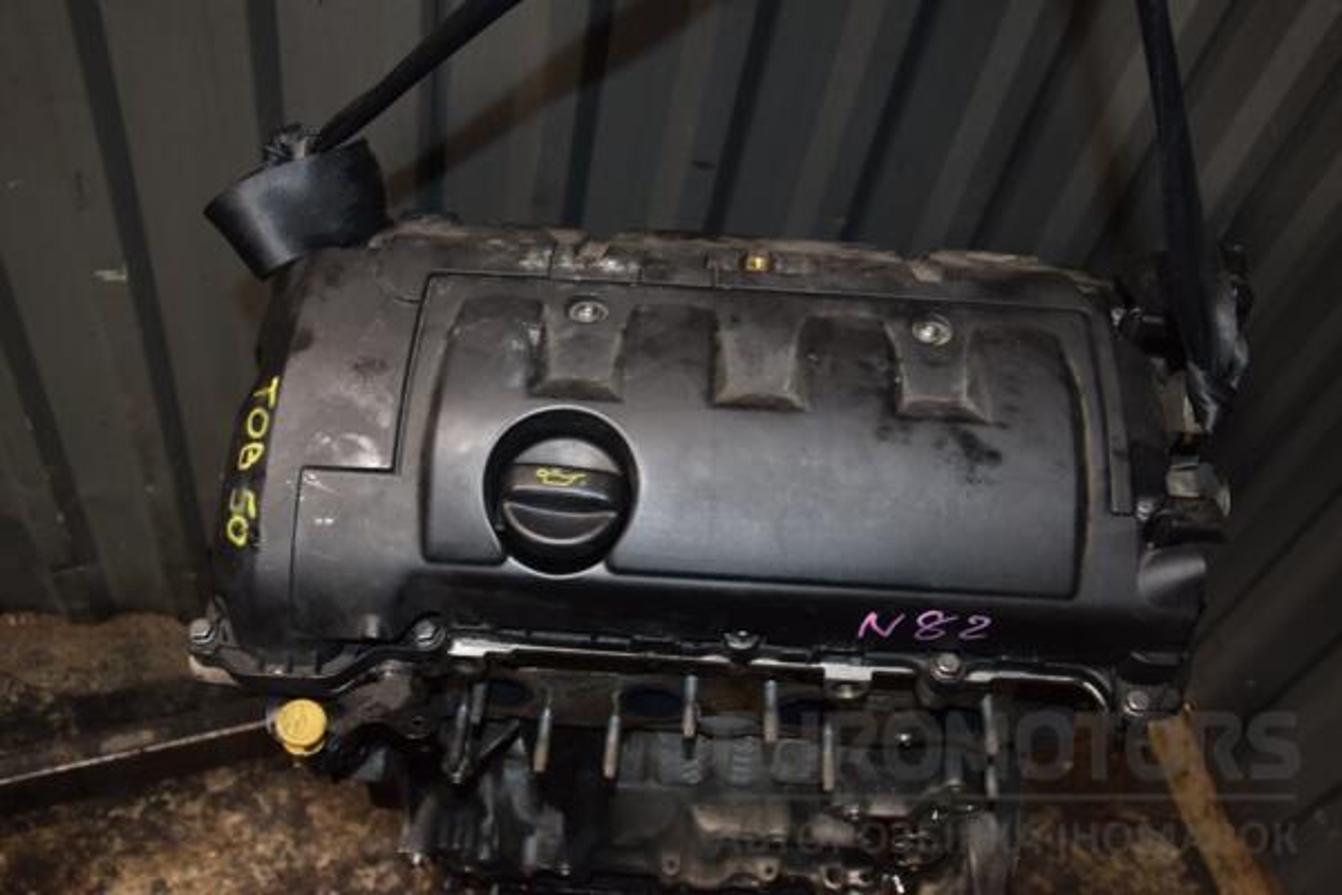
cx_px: 671
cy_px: 448
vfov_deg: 41.7
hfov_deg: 59.5
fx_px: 1174
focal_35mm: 32
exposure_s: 1/60
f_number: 5
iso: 800
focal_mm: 21
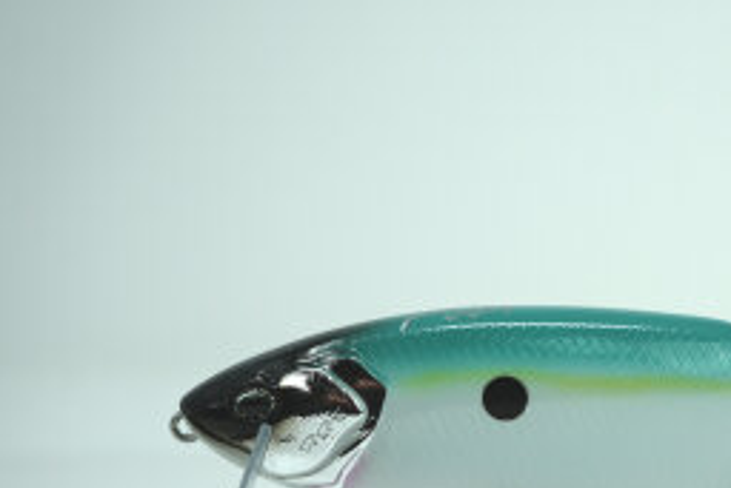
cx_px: 708
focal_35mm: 82
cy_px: 388
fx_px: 1666
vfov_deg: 16.6
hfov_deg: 23.8
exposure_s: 1/250
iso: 160
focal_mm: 35
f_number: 5.6
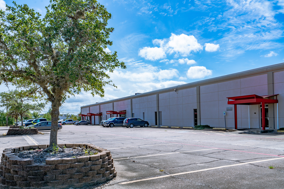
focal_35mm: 29
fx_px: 229
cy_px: 94
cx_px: 142
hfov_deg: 63.6
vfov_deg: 45.0
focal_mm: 29
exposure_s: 1/400
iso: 400
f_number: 13
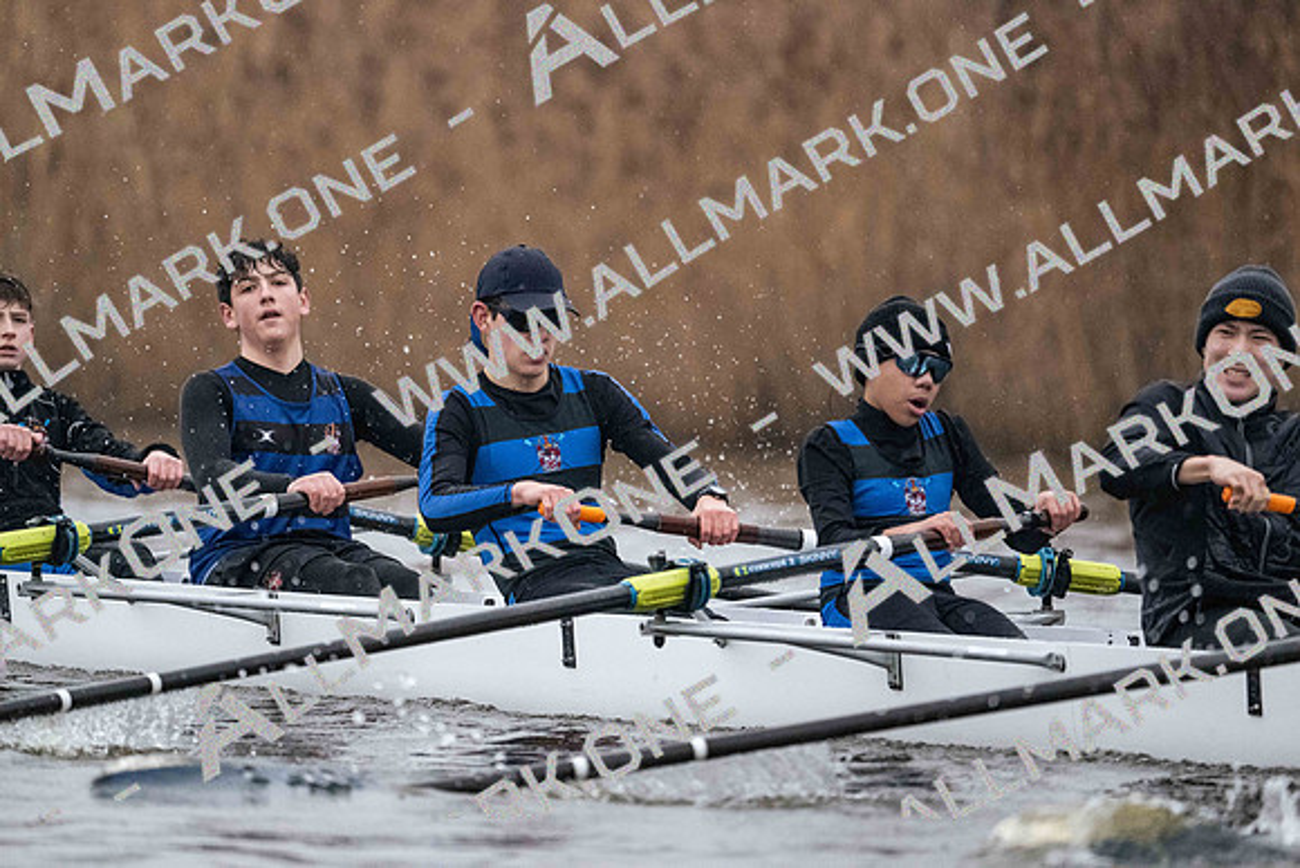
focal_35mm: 400
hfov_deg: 5.2
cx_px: 650
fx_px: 14447
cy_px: 434
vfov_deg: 3.4
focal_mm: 400
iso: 8000
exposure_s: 1/1600
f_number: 4.5
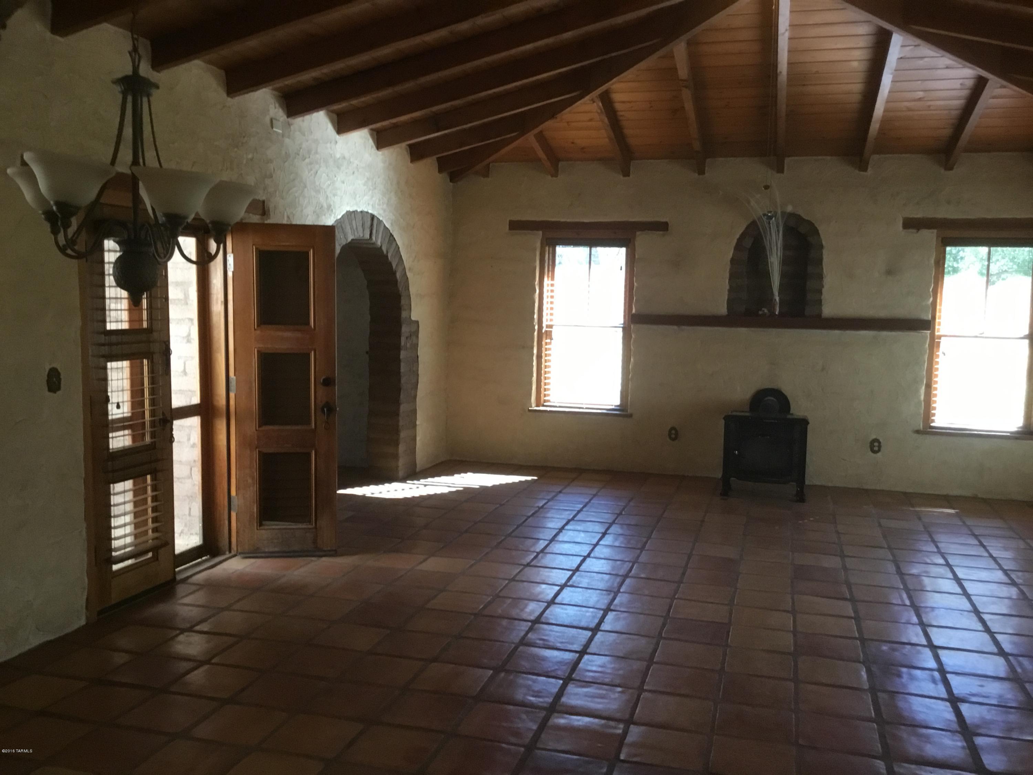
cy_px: 388
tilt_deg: -6.3
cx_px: 516
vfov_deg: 45.4
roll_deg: -1.6
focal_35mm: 31
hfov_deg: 58.4
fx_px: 925
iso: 125
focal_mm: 3.3
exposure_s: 1/30
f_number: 2.4
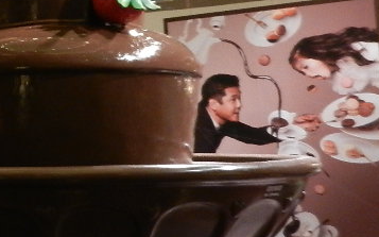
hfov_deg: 23.6
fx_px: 785
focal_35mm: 76
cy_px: 52
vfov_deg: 17.0
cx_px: -127
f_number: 3.5
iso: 360
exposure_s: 1/25
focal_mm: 4.5
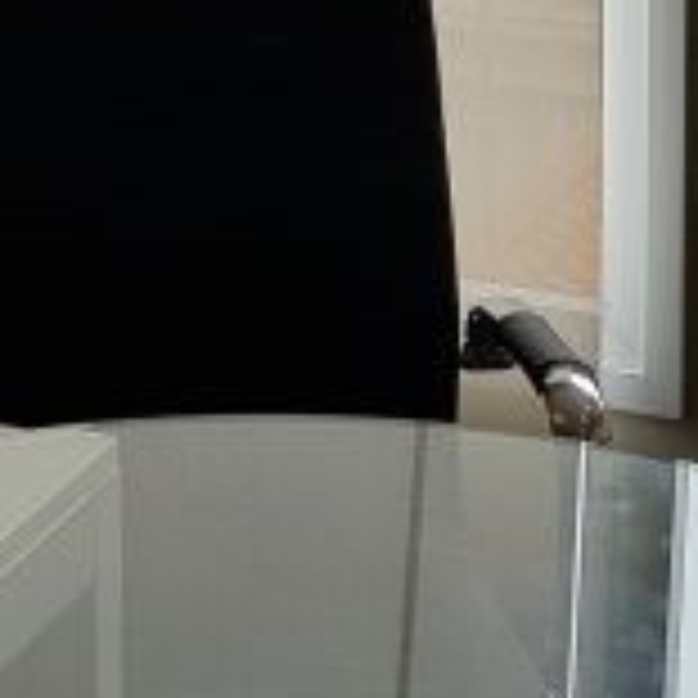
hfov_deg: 11.5
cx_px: 180
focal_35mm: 152
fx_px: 3468
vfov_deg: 11.0
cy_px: -410
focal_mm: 4.2
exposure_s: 1/584
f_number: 1.7
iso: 40
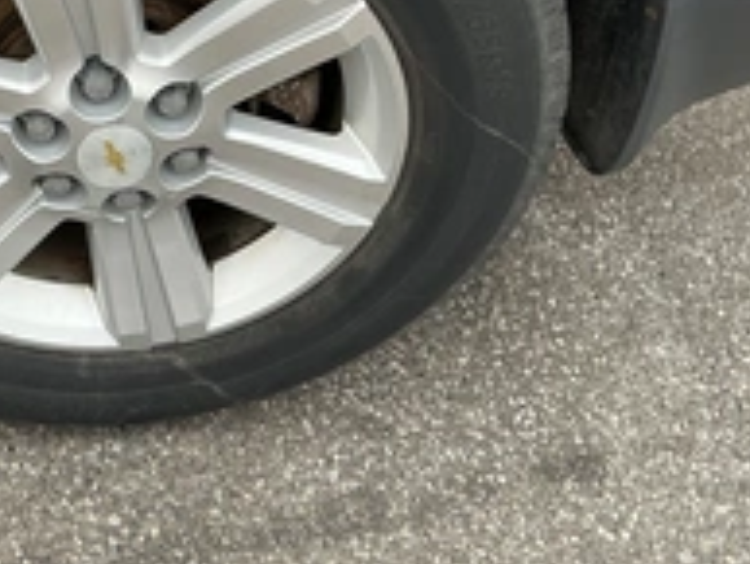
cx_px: 113
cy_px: 16
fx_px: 1257
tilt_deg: -38.2
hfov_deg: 32.0
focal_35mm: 58
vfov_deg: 24.3
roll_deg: -4.7
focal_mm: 3
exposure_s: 1/759
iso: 25
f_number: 1.8
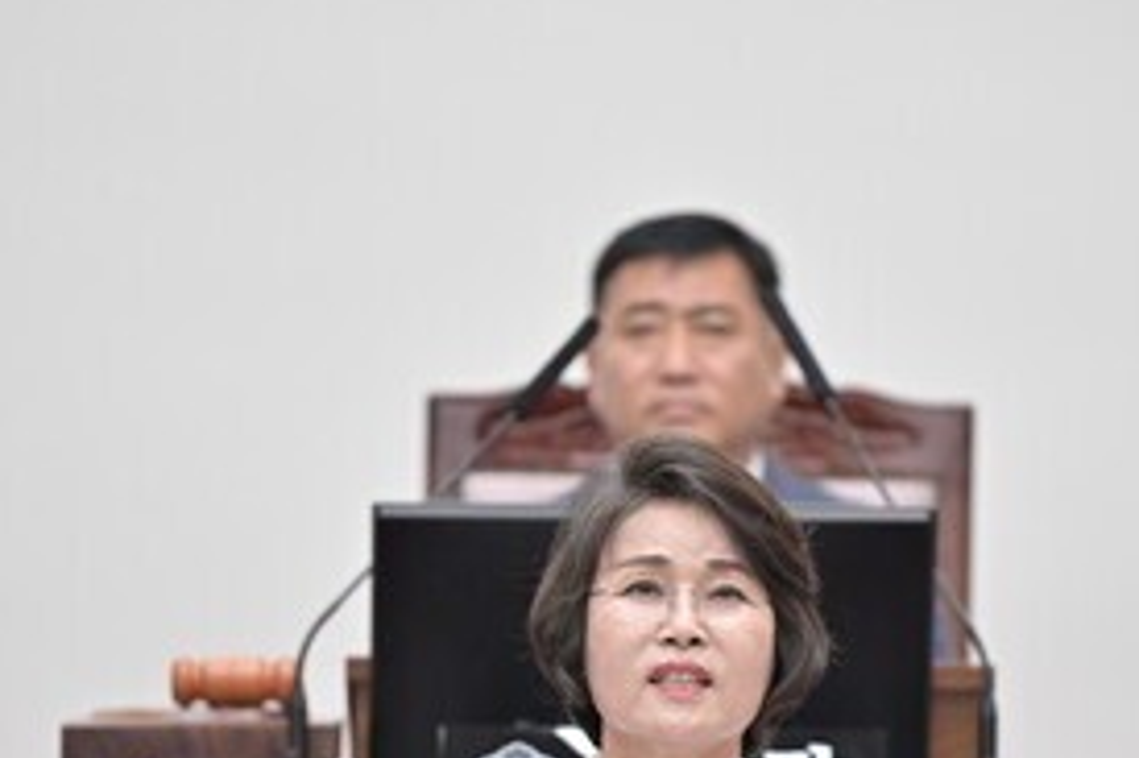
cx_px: 675
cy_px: 700
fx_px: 13786
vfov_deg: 3.1
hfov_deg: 4.7
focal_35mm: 436
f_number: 2.8
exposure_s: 1/320
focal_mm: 200
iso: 640
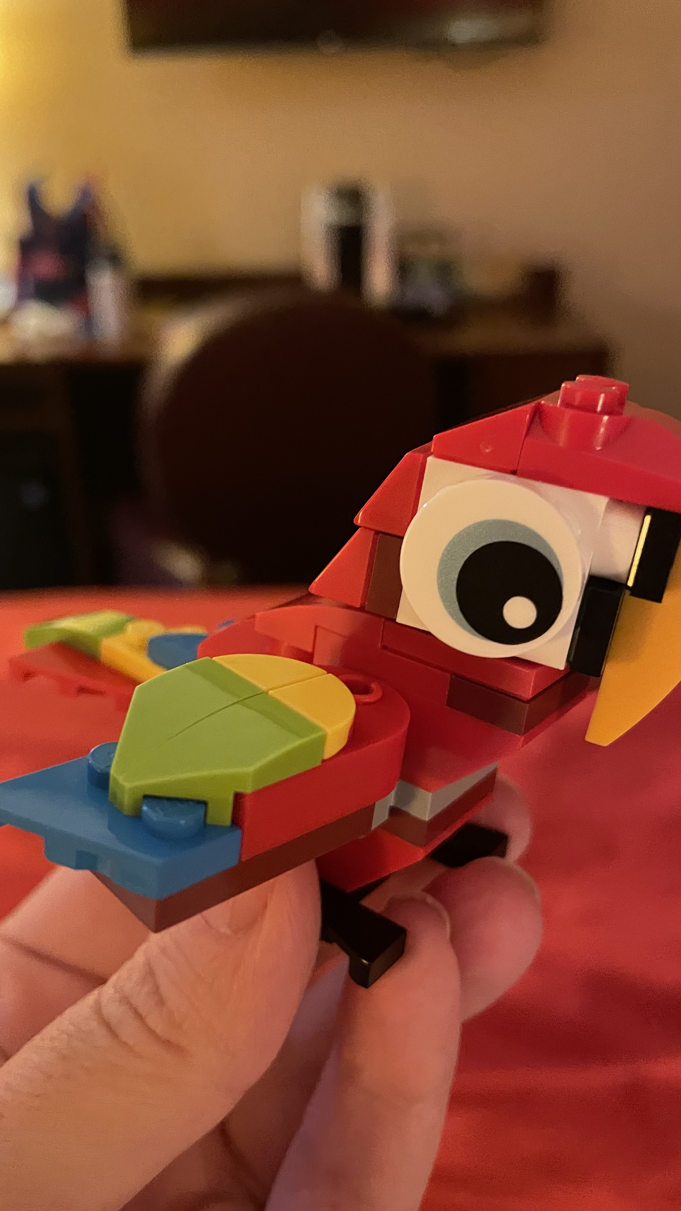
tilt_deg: -25.4
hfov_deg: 40.1
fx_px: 931
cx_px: 307
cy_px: 594
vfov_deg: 66.1
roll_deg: +1.9
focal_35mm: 29
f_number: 1.6
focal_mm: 4.2
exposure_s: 1/30
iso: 800
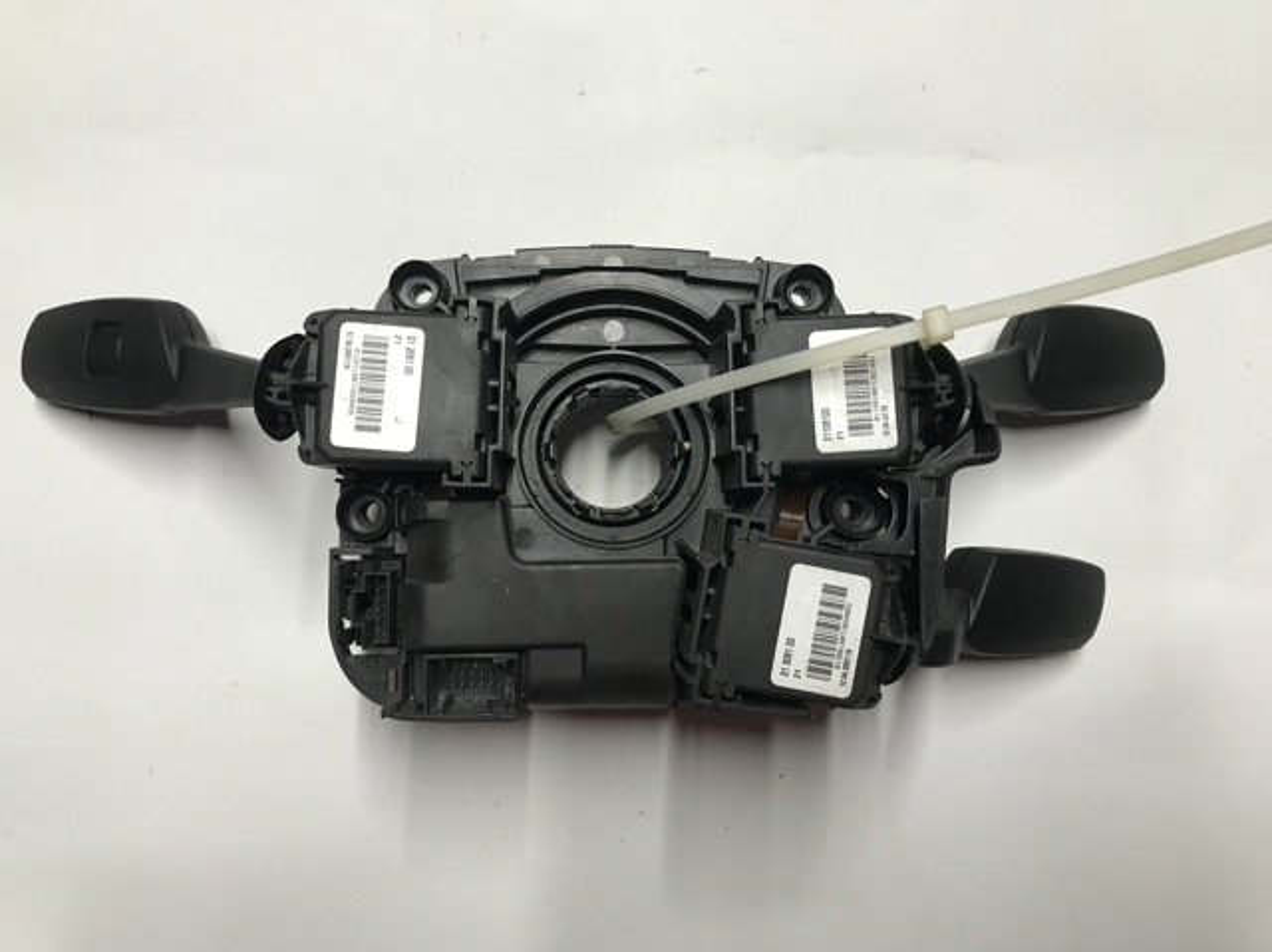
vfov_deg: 49.7
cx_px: 636
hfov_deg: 63.5
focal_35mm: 28
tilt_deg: -81.4
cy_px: 476
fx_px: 1028
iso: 32
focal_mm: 3.99
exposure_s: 1/33
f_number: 1.8
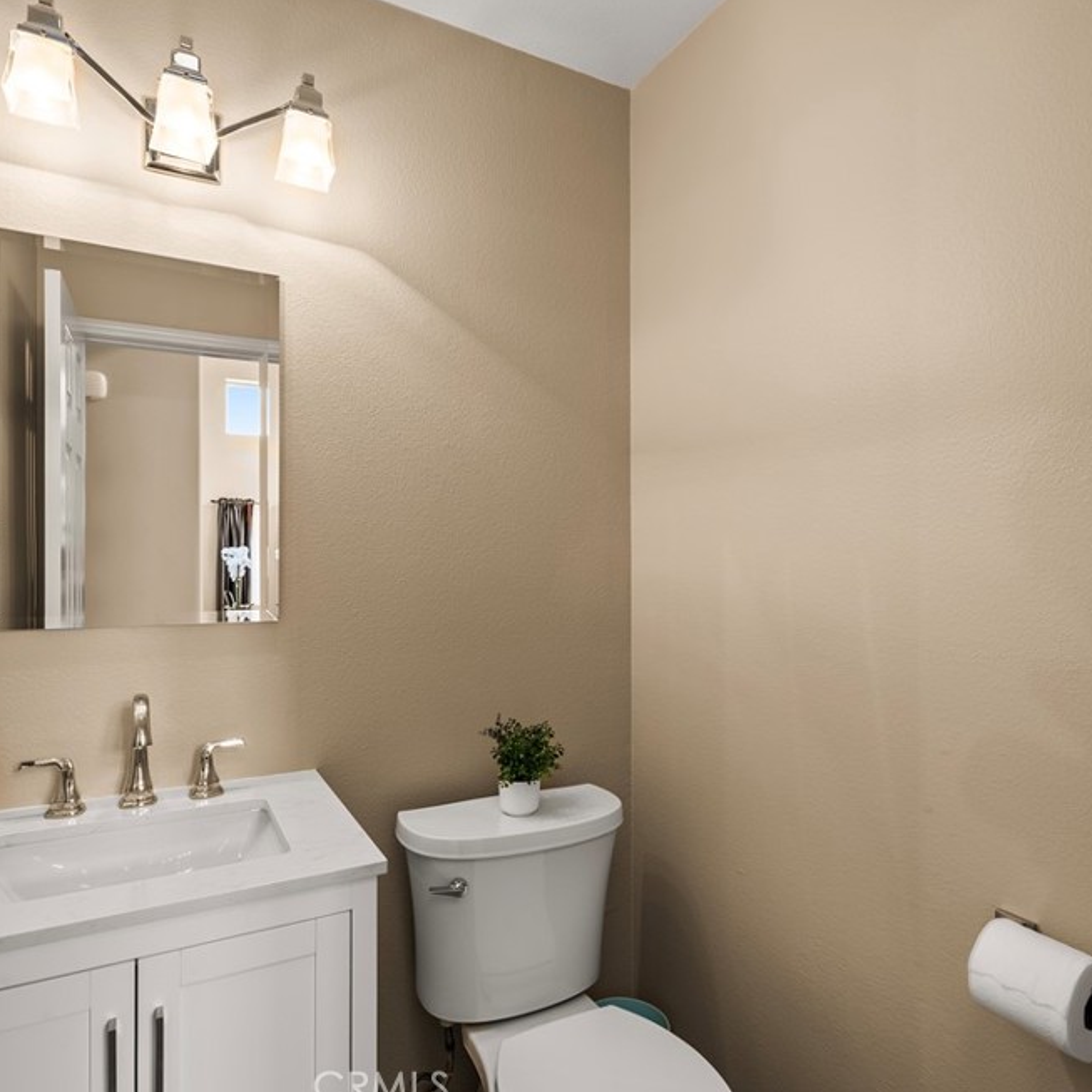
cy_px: 539
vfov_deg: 74.8
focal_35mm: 20
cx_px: 555
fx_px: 714
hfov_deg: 74.8
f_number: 11
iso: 200
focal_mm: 15
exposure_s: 1/2
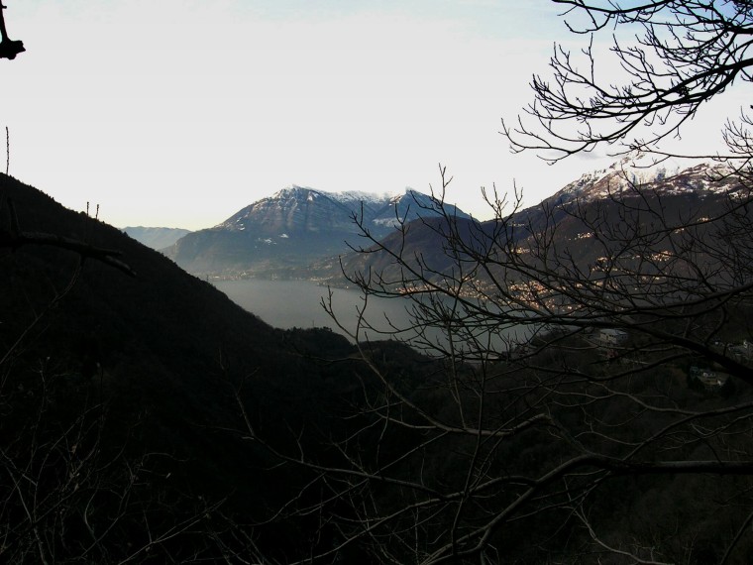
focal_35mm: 35
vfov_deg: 40.7
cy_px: 282
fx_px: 761
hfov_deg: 52.6
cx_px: 376
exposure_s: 1/151
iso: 50
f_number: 4.8
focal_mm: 5.4
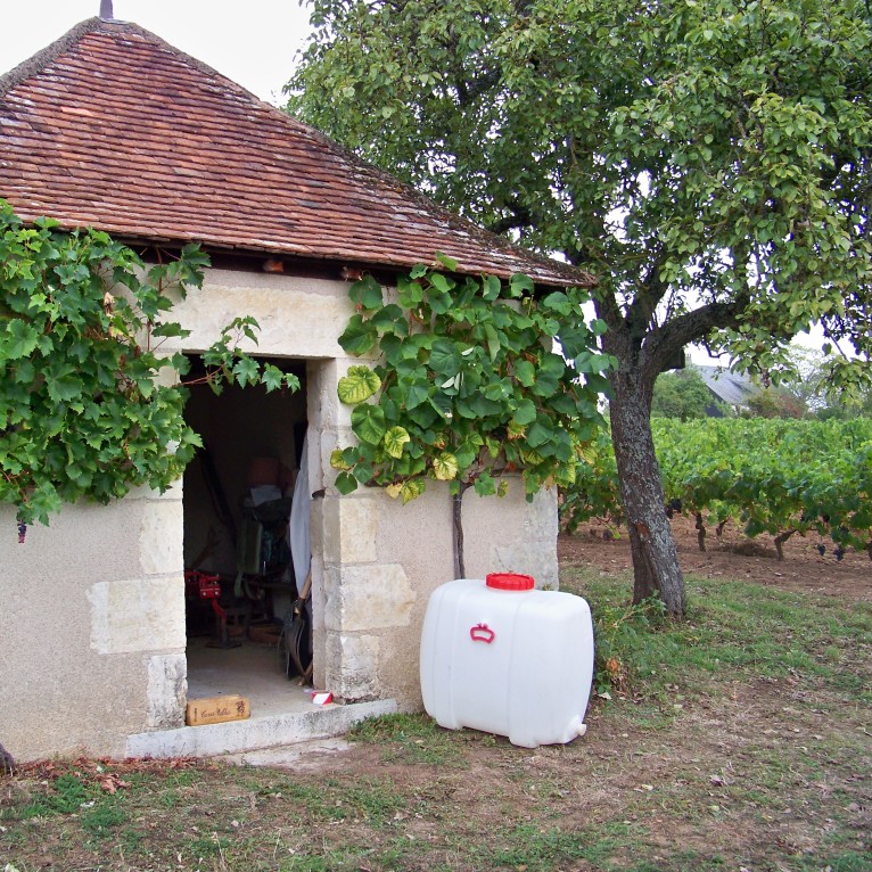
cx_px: 328
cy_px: 436
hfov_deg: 42.5
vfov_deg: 42.8
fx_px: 1111
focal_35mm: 39
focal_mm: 5.85
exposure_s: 1/60
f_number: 2.8
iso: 80
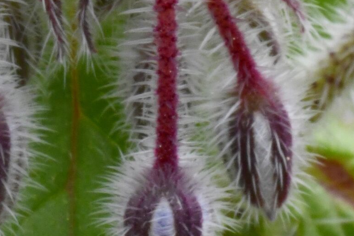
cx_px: 377
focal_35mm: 1117
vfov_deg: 1.2
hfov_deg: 1.8
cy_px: 48
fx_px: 10983
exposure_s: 1/100
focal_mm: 180
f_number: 32
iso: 2200
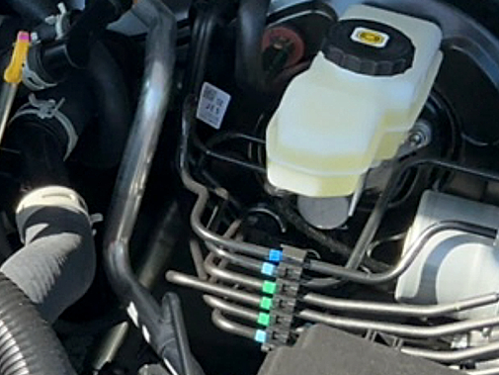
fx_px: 1370
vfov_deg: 15.5
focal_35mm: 95
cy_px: 95
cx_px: -285
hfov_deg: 18.0
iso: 32
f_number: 1.8
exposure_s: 1/674
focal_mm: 3
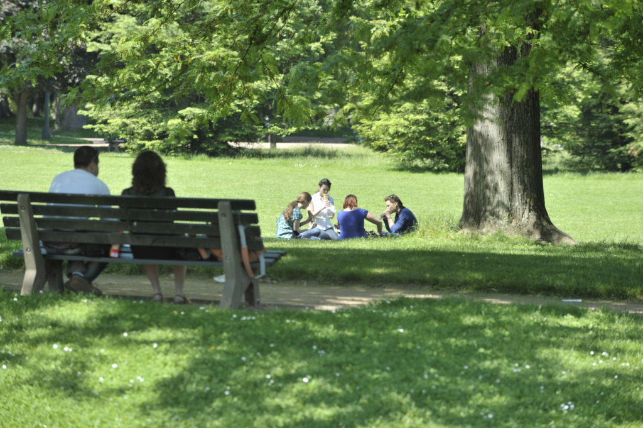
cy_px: 214
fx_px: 3123
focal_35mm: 175
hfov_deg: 11.8
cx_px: 322
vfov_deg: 7.8
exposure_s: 1/320
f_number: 6.3
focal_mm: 175
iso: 200
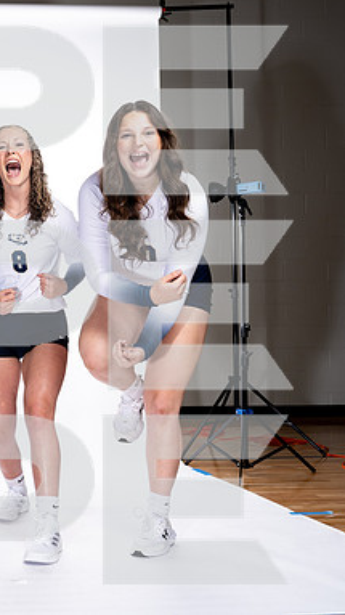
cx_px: -93
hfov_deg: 21.4
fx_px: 831
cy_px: 315
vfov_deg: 40.6
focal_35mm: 51
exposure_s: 1/250
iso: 100
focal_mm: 30
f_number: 5.6
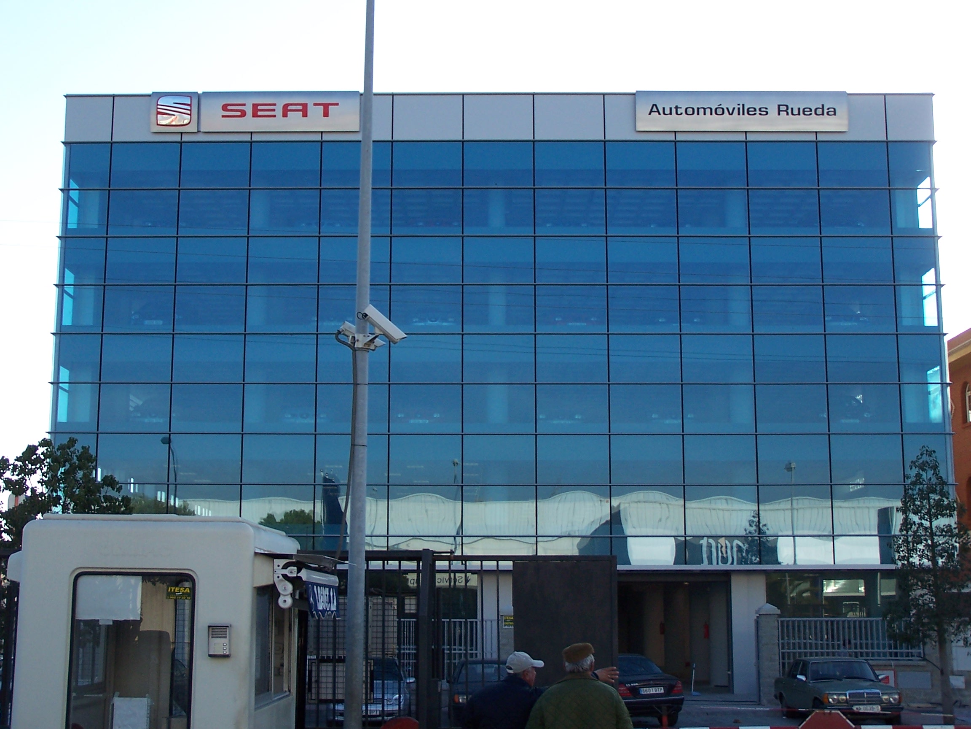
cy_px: 364
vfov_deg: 26.1
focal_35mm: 56
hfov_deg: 34.3
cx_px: 486
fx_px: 1571
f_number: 3.2
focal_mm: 9.3
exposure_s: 1/500
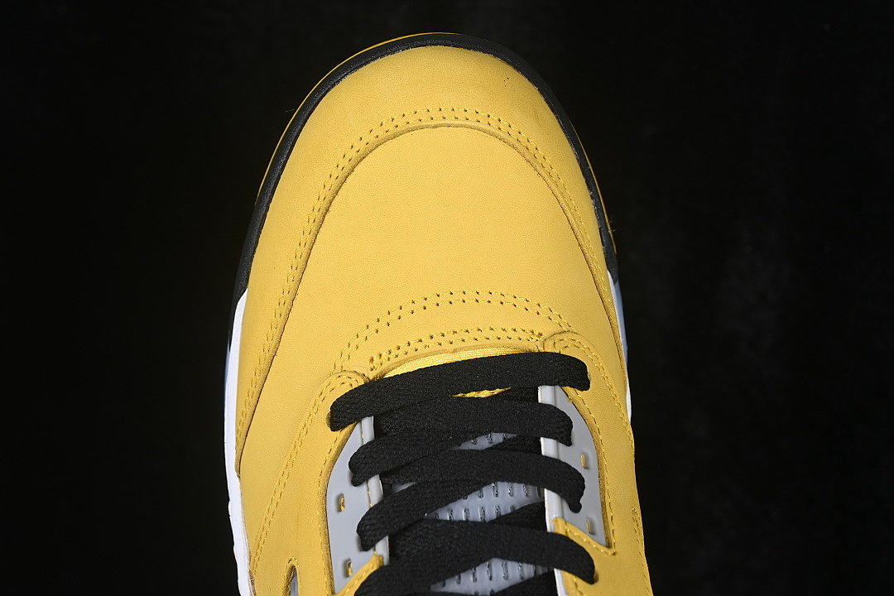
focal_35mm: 72
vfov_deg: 18.9
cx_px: 447
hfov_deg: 28.1
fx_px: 1788
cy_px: 298
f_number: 7.1
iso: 160
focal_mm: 48
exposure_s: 1/80
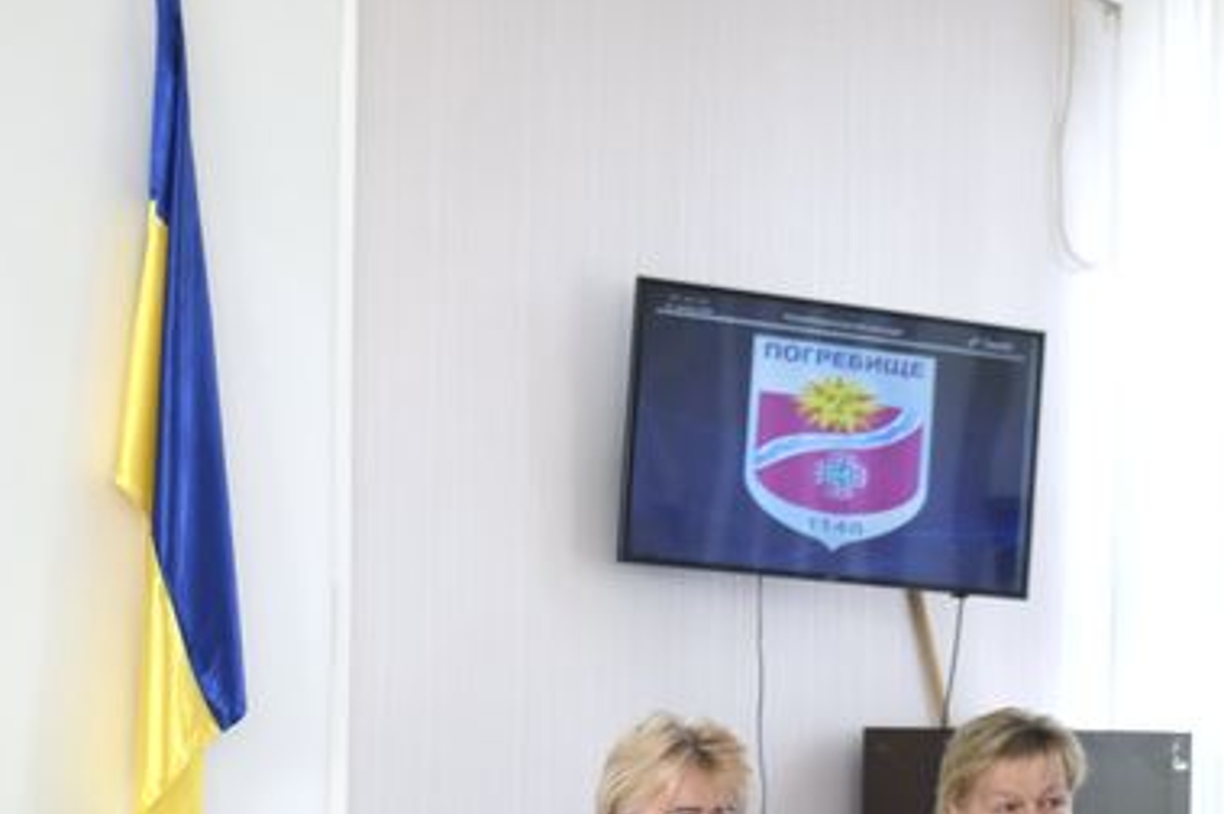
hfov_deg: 20.2
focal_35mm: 101
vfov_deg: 13.4
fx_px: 3431
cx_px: 449
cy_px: 749
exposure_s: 1/125
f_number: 5.6
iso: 400
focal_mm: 34
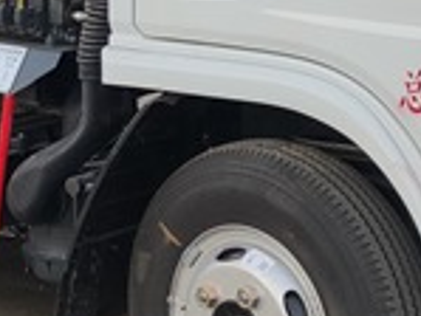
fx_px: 1765
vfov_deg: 10.2
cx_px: 76
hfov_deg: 13.5
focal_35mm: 145
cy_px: 31
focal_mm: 4.75
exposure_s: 1/558
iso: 112
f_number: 1.75
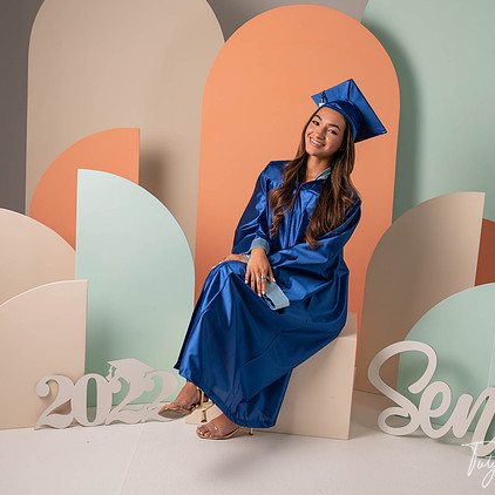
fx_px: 712
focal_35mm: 44
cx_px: 290
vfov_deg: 38.3
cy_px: 237
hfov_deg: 38.2
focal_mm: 31
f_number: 5
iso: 125
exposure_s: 1/125
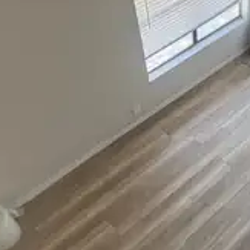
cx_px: 253
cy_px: 89
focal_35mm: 52
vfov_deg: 32.6
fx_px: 425
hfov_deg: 30.4
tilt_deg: -48.1
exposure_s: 1/132
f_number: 1.78
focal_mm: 6.76
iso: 100
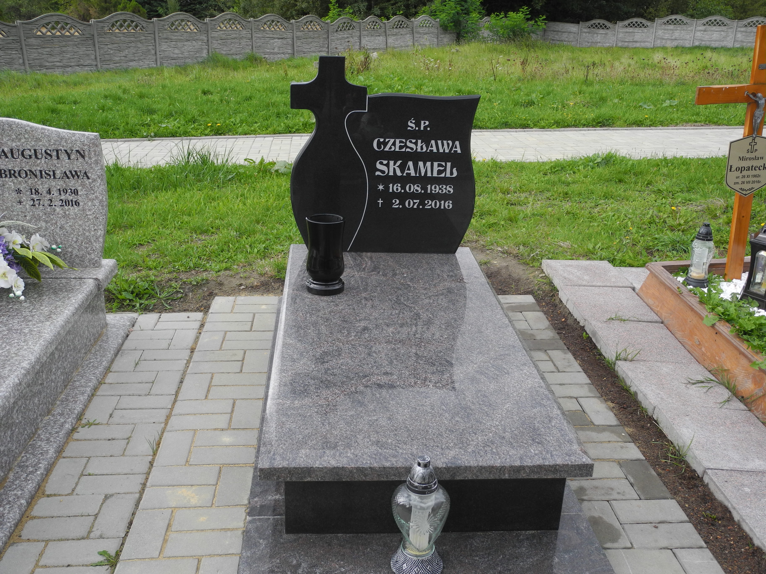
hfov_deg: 52.6
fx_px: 774
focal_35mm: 35
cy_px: 287
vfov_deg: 40.7
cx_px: 383
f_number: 3.2
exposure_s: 1/400
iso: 100
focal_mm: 7.4
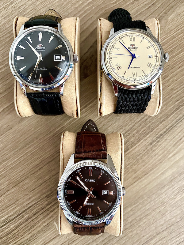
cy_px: 122
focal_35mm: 26
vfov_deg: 67.3
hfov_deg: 53.1
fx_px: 184
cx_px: 92
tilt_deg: -87.4
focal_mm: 4.25
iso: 500
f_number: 1.8
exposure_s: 1/60
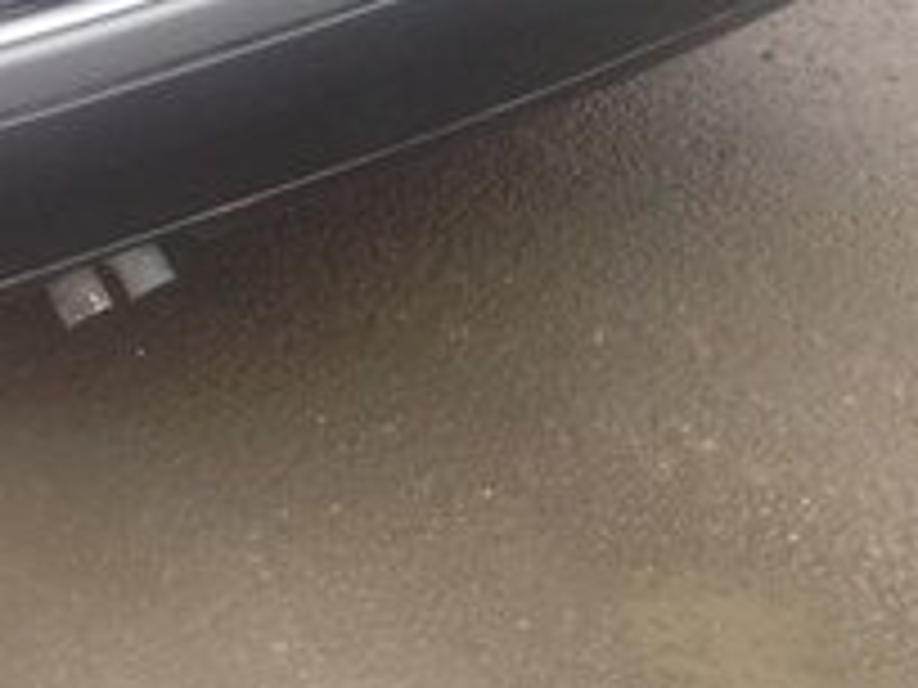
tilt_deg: -21.2
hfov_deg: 17.4
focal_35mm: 107
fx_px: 2838
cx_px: -243
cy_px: -187
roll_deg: +3.2
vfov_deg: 13.4
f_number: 2.4
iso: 50
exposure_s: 1/120
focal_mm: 4.12
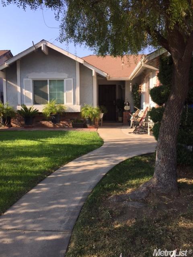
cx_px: 96
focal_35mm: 29
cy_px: 128
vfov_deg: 61.7
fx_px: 216
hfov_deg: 48.2
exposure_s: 1/694
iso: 32
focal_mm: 4.15
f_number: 2.2
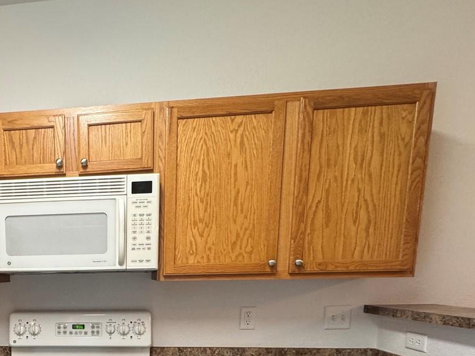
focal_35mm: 29
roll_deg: +0.6
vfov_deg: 43.1
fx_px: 398
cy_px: 336
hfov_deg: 54.9
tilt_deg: -8.8
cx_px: 62
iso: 250
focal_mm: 2.22
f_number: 2.2
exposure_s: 1/60
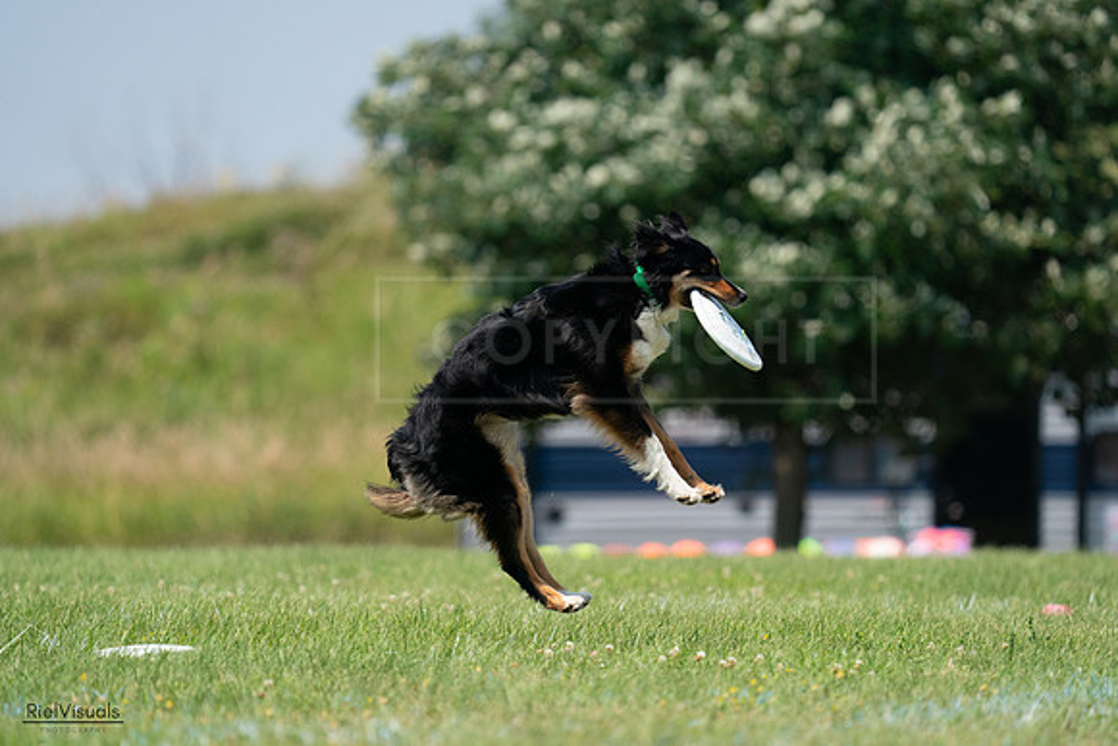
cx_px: 559
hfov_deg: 5.1
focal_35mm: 407
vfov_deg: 3.4
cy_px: 373
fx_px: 12642
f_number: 6.3
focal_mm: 407
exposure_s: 1/4000
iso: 1000
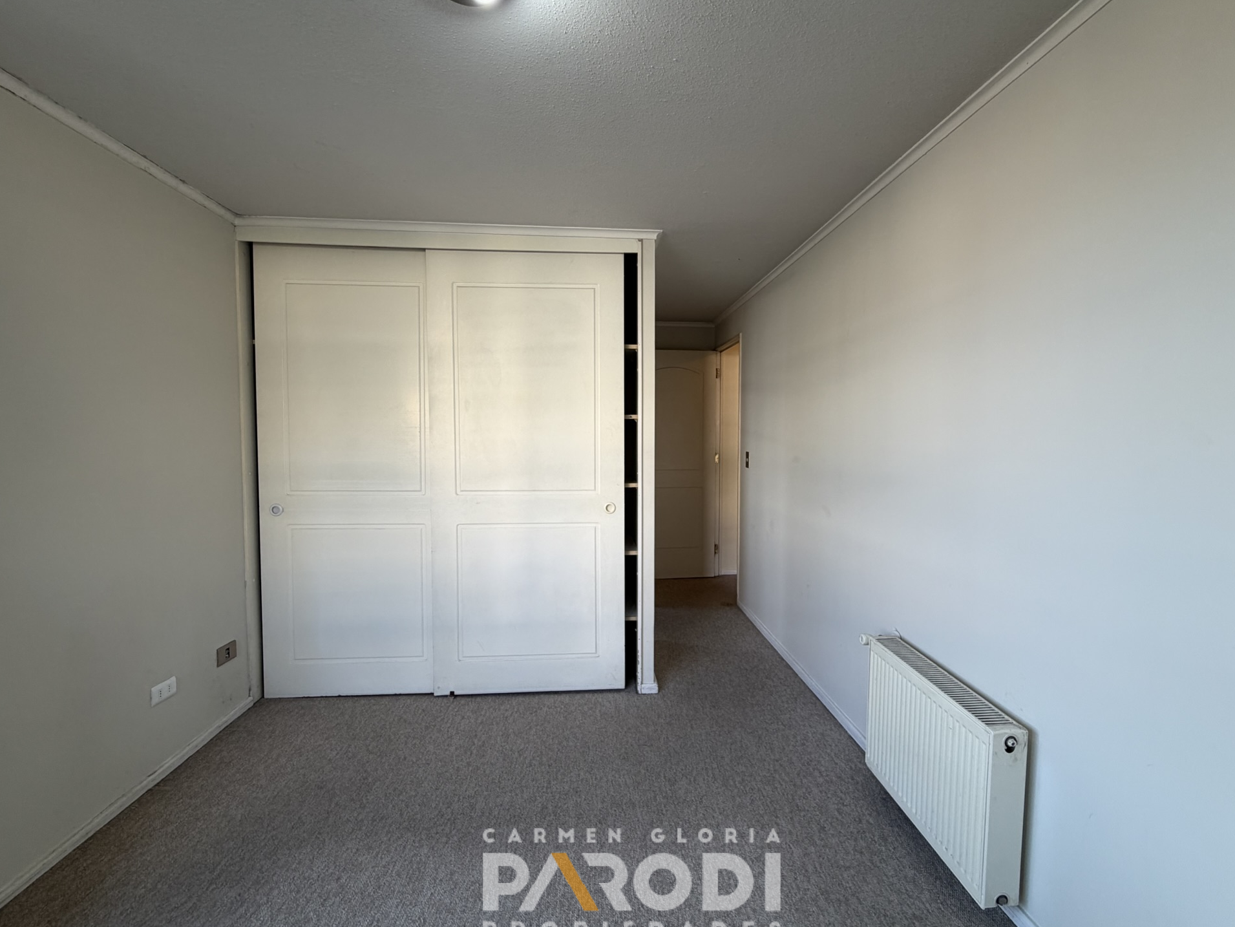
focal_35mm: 15
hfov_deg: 98.1
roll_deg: +0.2
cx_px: 632
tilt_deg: -2.5
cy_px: 456
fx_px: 535
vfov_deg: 81.8
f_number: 2.2
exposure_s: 1/100
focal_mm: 2.22
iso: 80
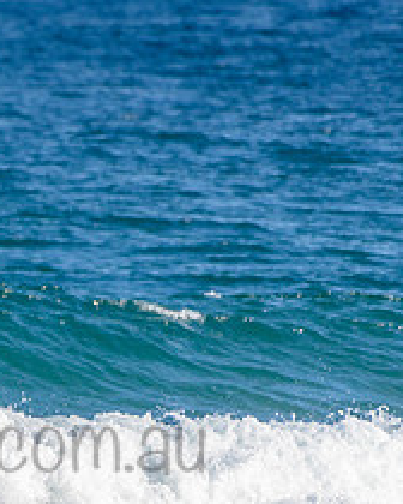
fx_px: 23735
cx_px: -206
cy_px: 421
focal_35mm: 1592
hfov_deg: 1.0
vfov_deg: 1.2
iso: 125
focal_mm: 500
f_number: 5.6
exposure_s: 1/2000
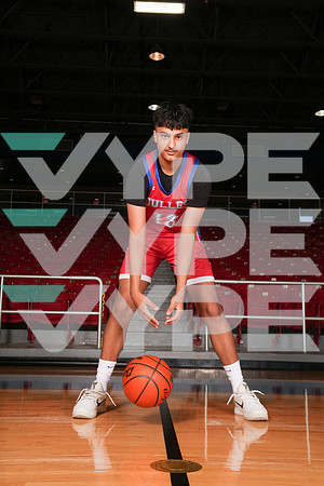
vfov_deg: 49.6
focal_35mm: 39
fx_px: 526
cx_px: 162
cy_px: 243
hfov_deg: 34.2
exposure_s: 1/200
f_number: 8
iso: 400
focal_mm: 39
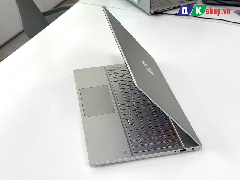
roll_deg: +2.4
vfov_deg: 30.3
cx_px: 120
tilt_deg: -37.6
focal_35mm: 48
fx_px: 333
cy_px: 90
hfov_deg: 39.7
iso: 64
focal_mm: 6.76
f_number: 1.78
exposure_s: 1/165
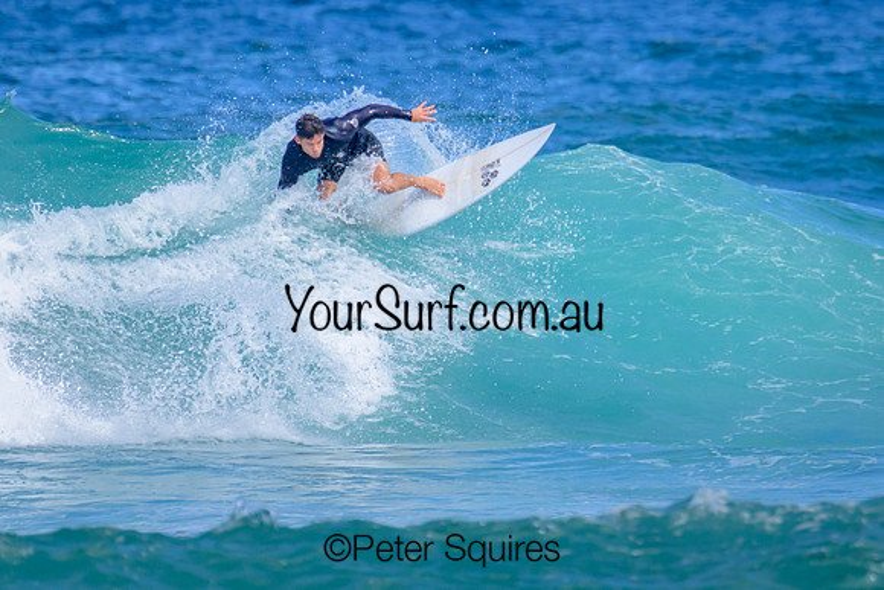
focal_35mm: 1088
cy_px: 231
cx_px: 601
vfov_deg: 1.3
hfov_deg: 1.9
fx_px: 26722
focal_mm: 800
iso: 1250
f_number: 11
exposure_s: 1/2000
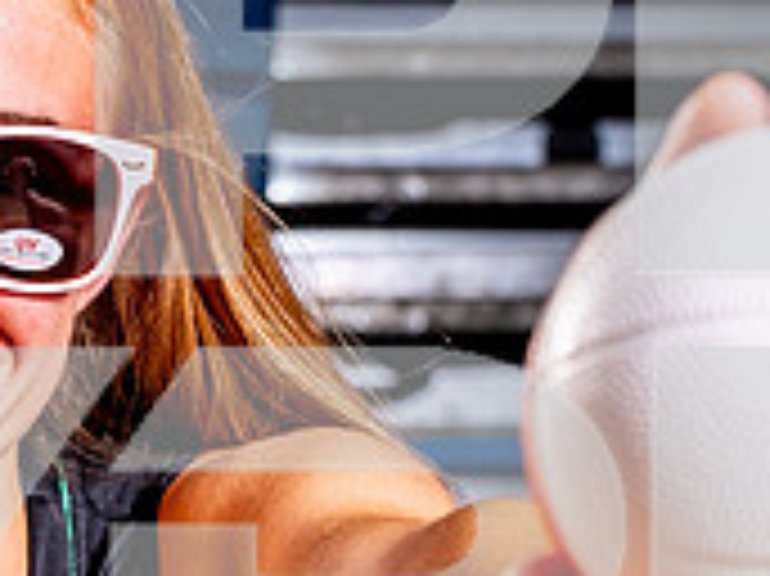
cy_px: 508
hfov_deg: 11.1
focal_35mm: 178
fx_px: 3957
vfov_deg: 8.3
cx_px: 141
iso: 100
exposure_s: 1/125
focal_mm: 43
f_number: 5.6
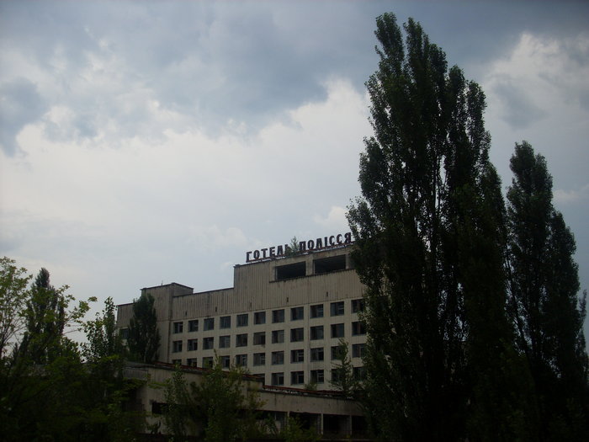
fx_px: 647
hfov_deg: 49.0
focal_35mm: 38
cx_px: 294
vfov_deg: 37.7
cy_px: 221
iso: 80
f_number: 7.7
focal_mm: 6.3
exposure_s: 1/250
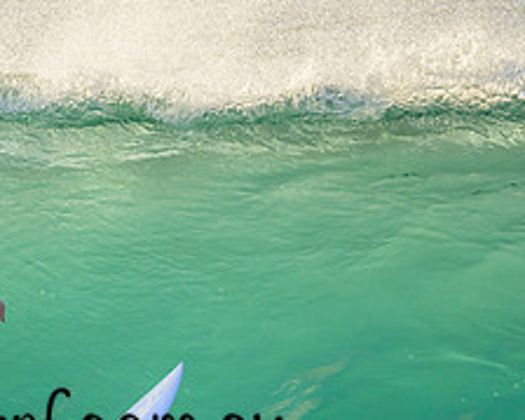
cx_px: 35
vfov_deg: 0.8
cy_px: 405
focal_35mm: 1943
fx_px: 30177
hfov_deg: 1.0
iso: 1250
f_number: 6.3
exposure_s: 1/2000
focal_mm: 800
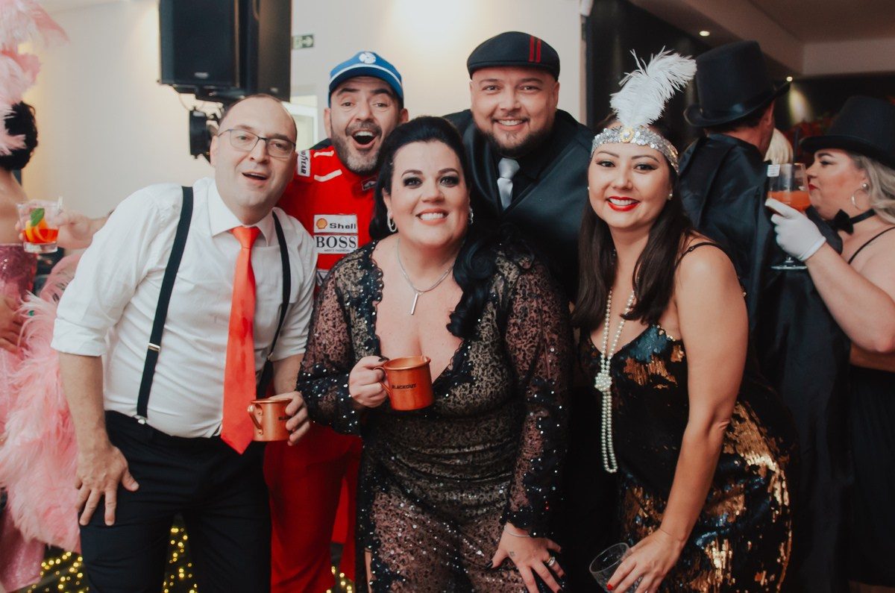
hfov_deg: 52.5
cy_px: 287
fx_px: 907
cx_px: 445
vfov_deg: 36.2
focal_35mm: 37
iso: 500
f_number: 2.8
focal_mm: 18
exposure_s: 1/60
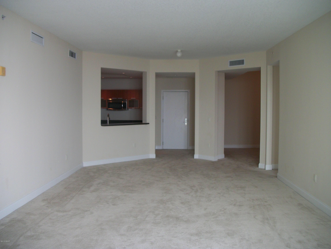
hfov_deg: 56.8
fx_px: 306
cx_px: 166
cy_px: 124
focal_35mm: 32
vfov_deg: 44.2
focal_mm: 5.7
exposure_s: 1/80
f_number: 2.9
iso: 80
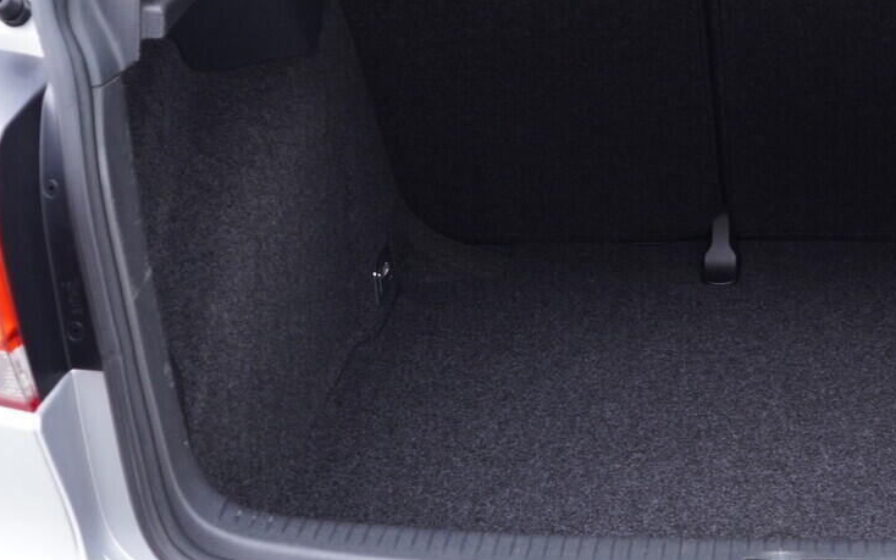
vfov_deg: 17.9
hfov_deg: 27.5
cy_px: 96
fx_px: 1758
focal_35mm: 72
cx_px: 824
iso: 320
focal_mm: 24
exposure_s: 1/40
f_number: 2.8
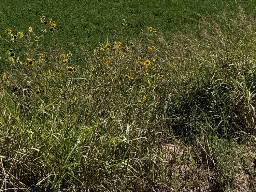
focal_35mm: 96
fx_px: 710
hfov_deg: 20.3
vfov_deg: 14.6
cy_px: -75
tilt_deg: +0.7
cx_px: 185
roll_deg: -1.6
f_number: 1.78
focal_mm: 6.76
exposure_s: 1/6410
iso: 80
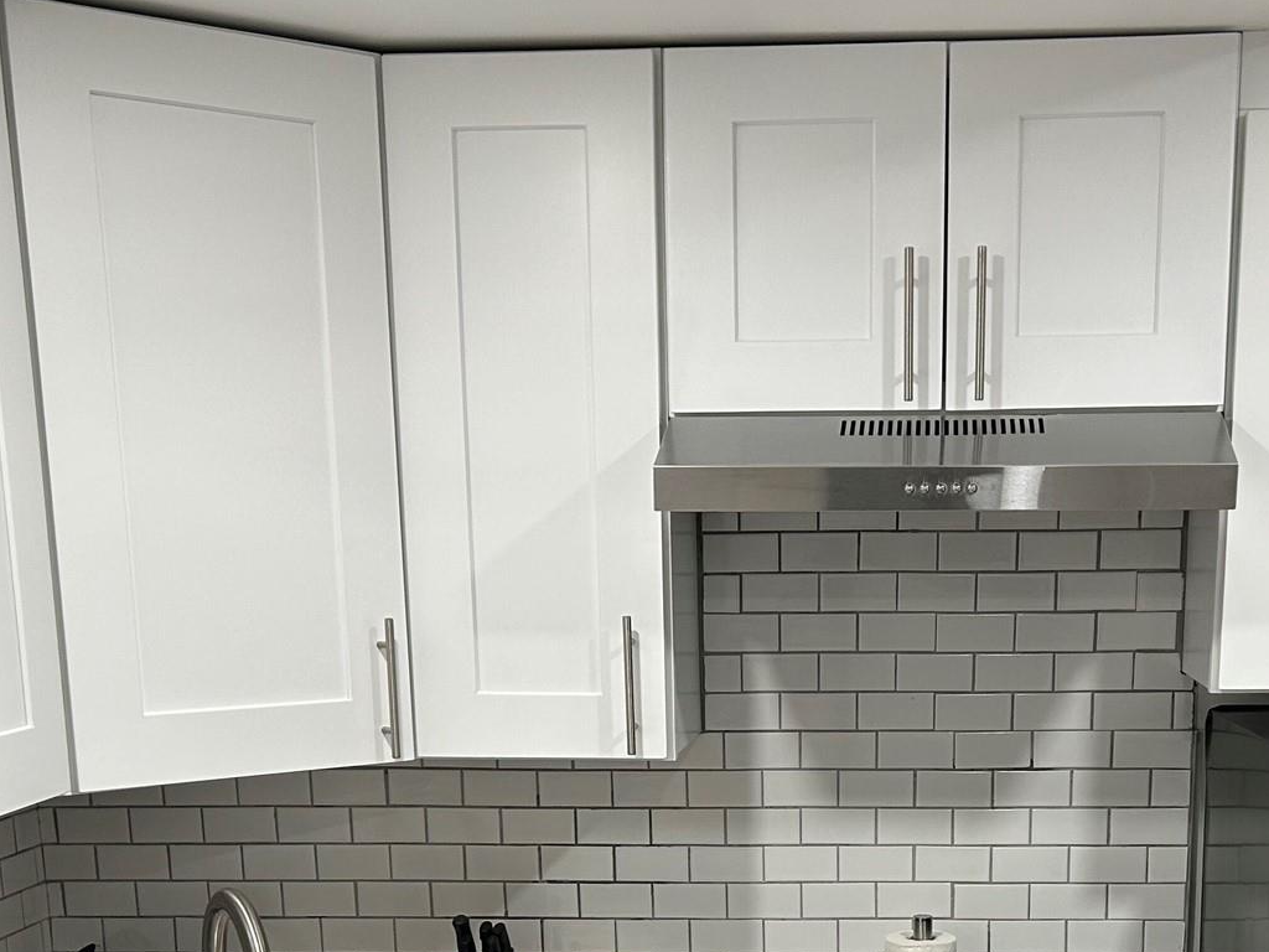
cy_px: 947
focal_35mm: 52
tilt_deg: -12.1
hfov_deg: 36.7
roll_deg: +0.9
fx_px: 1906
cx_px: 770
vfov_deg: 26.6
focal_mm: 5.7
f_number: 1.5
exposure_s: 1/120
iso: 100
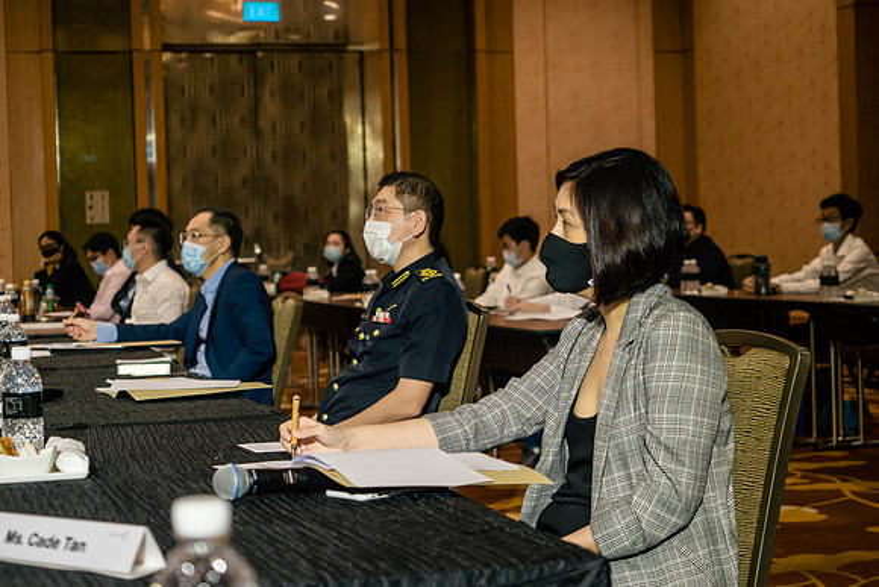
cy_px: 294
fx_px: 1829
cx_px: 440
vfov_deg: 18.2
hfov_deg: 27.0
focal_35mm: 75
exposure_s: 1/100
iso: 500
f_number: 2.8
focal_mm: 35
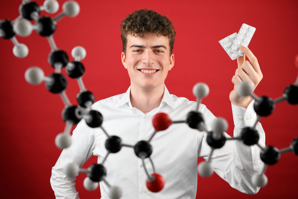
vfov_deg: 29.3
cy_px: 100
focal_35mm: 46
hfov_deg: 42.7
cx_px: 149
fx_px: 381
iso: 640
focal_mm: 46
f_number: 9
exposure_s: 1/125
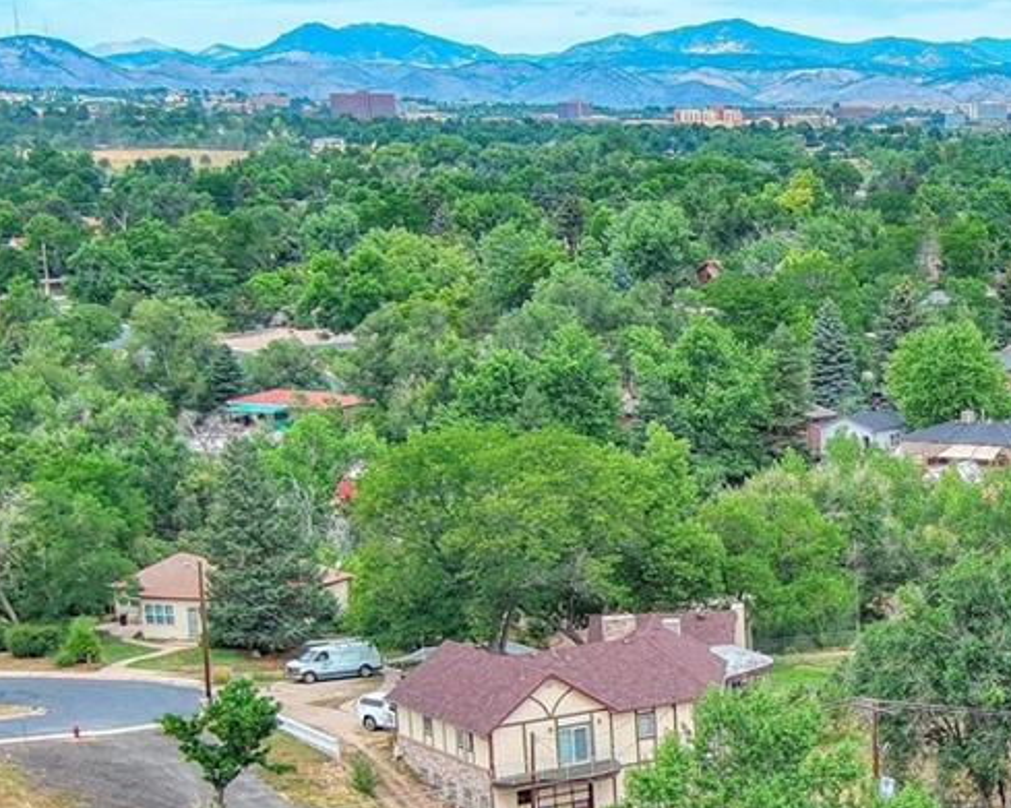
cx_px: 1236
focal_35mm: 89
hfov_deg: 20.1
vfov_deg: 17.1
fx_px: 2662
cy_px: 657
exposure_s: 1/720
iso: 100
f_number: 2.8
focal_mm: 10.6
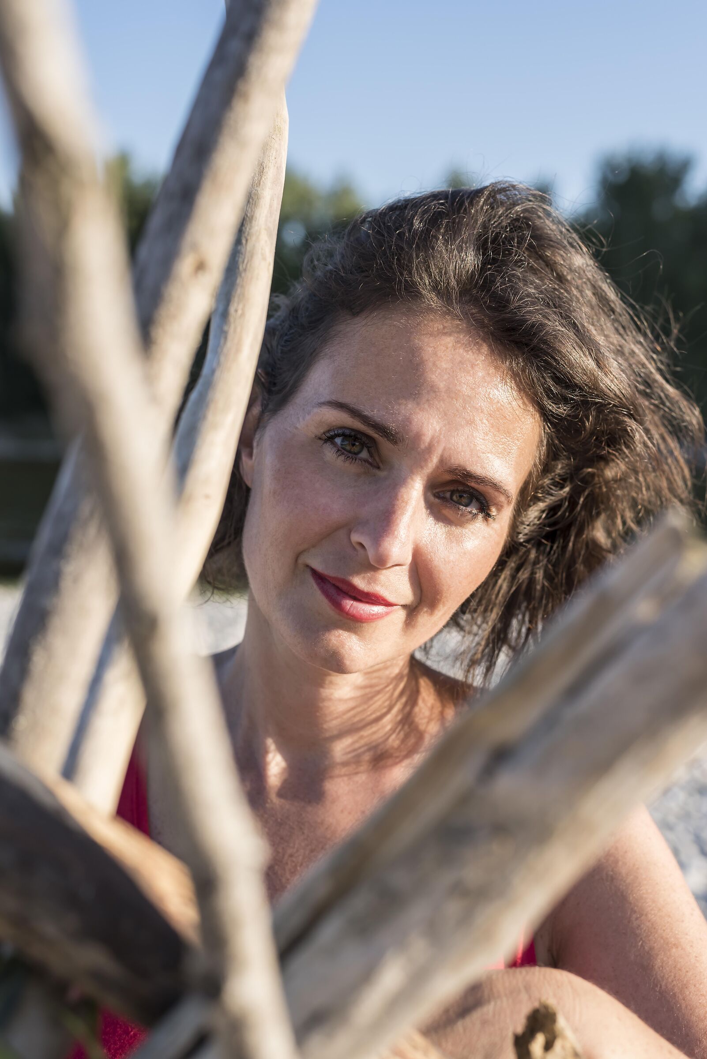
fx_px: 1472
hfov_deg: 27.0
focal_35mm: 50
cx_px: 354
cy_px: 530
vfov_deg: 39.6
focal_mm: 50
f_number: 4.5
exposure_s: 1/1000
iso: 320
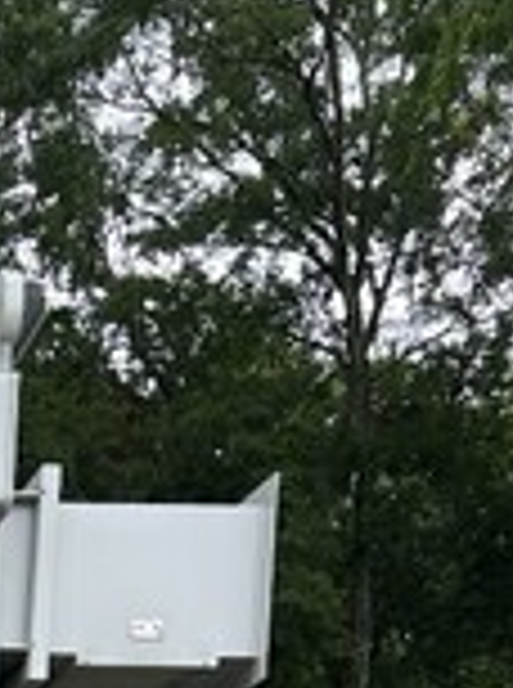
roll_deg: +0.0
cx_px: -522
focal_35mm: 109
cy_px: 1241
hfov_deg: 12.0
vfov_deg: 15.5
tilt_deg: -1.5
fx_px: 2163
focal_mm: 5.7
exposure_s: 1/1209
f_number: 1.5
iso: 50
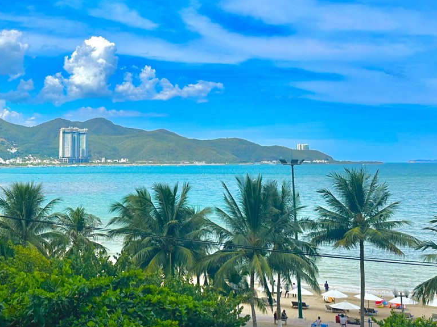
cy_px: 69
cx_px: 138
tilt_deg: +8.3
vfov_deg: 28.5
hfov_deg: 37.7
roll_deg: -0.2
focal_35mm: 50
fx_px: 631
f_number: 1.78
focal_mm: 6.86
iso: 80
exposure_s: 1/8929
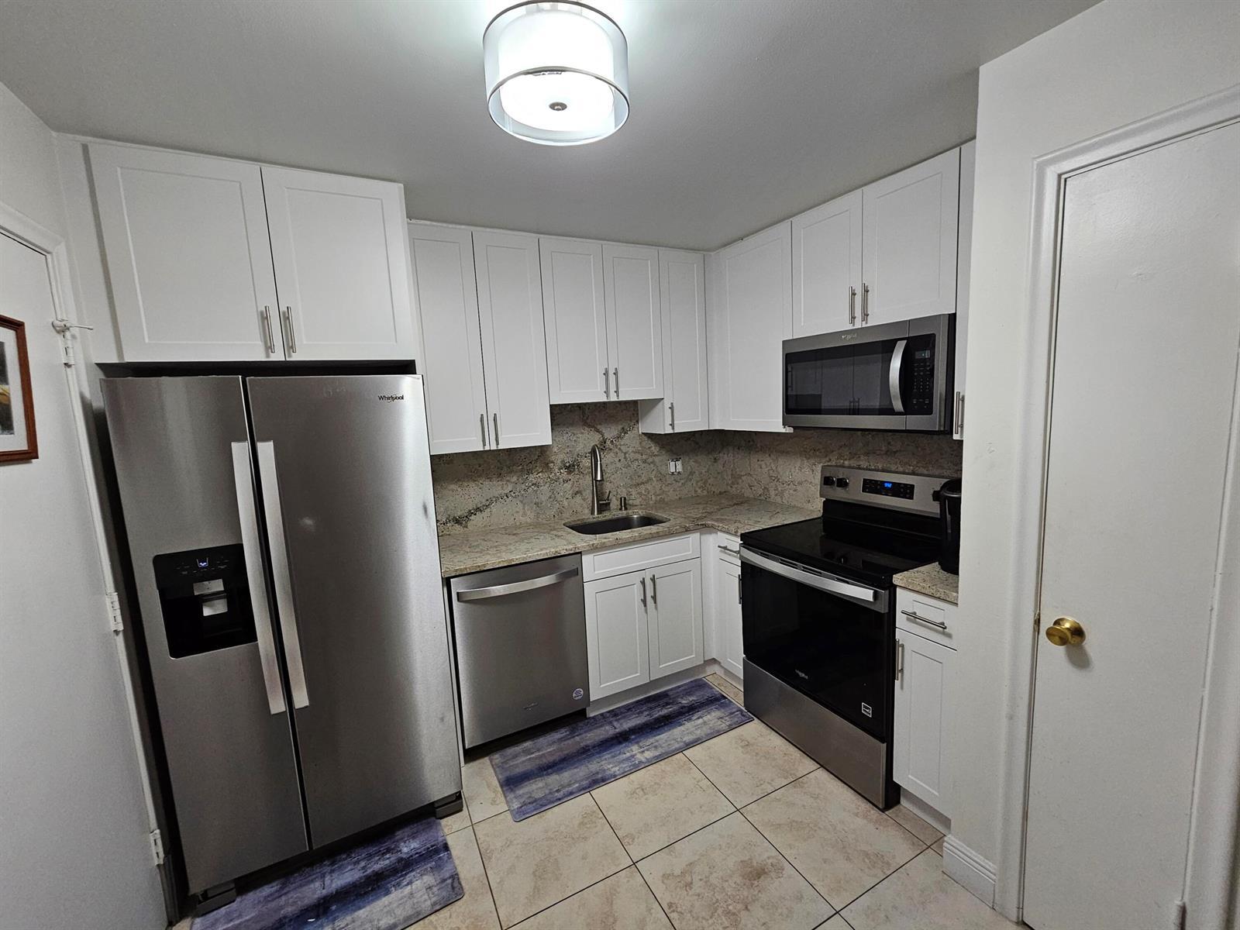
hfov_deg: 106.2
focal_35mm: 13
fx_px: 466
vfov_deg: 89.9
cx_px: 620
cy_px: 465
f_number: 2.2
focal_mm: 2.2
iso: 250
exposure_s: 1/60
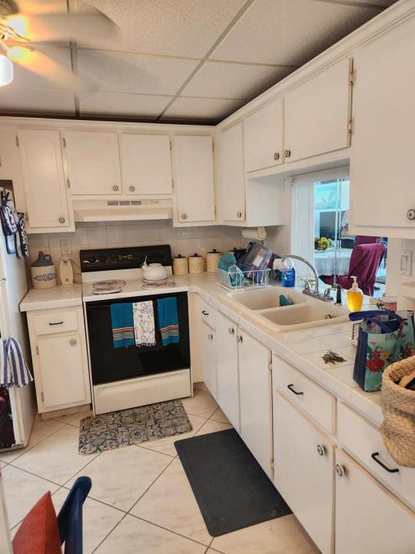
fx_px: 368
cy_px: 277
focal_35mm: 23
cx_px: 208
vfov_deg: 73.9
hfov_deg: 58.9
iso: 320
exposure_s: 1/120
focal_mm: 5.4
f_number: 1.8
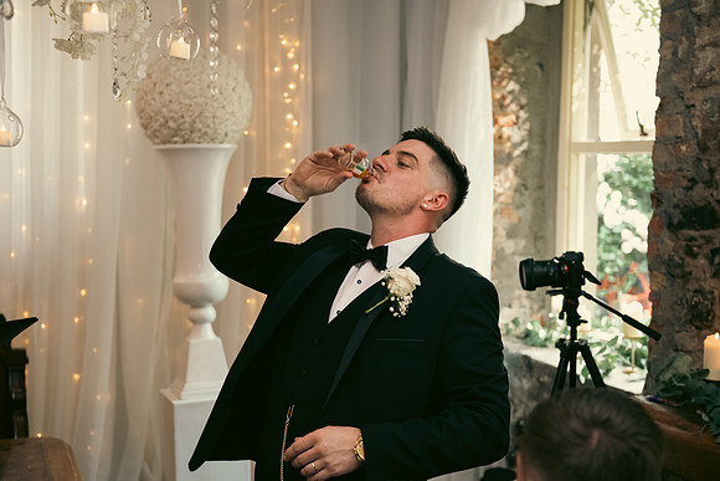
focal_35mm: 55
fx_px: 1100
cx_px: 360
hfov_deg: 36.2
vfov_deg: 24.6
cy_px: 240
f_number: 3.5
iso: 1250
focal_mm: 55
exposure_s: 1/160
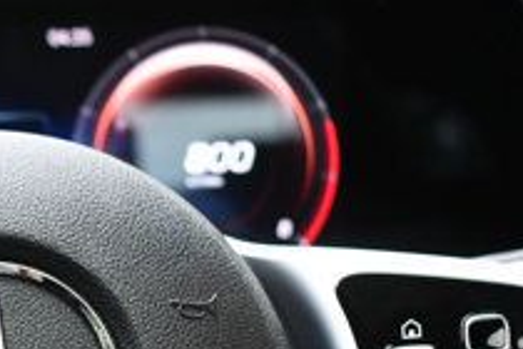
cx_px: -27
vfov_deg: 10.9
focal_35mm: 122
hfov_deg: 16.4
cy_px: 465
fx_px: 1772
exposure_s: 1/125
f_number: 4
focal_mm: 27
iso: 1800
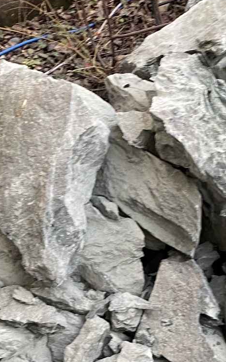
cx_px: 120
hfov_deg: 18.4
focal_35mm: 71
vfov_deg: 27.6
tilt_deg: -49.2
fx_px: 699
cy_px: 343
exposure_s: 1/89
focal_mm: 4.25
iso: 125
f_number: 1.8
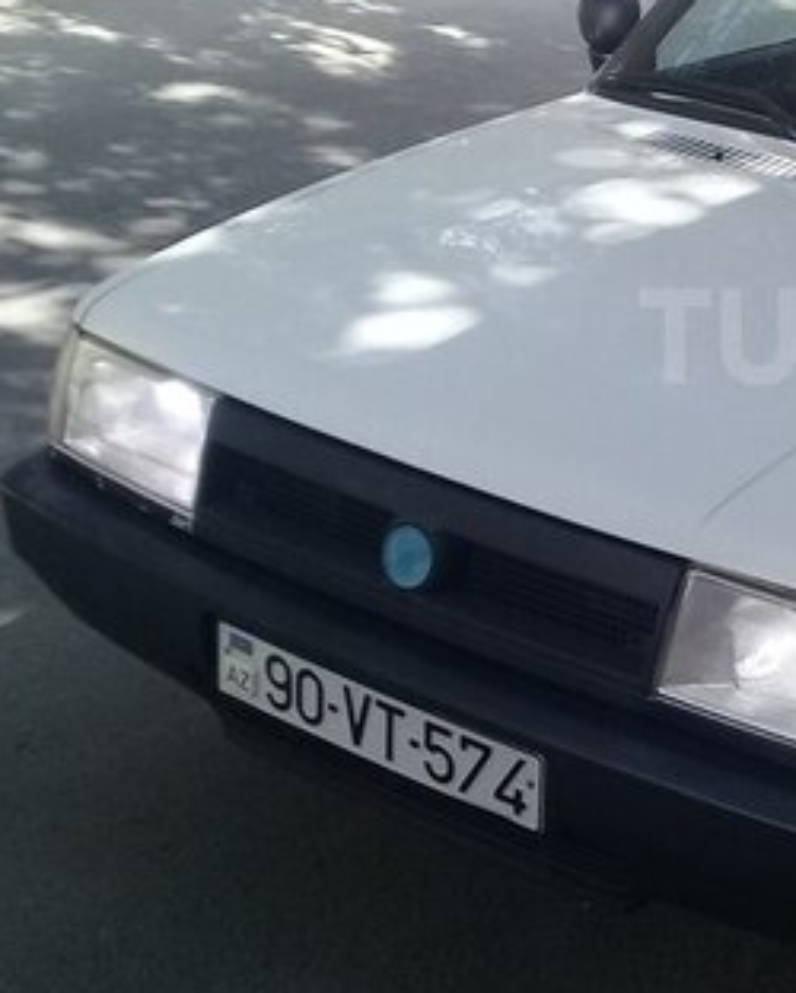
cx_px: 965
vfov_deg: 29.4
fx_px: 1883
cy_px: 336
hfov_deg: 22.0
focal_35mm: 64
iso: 50
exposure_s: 1/228
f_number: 2.2
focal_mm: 3.3
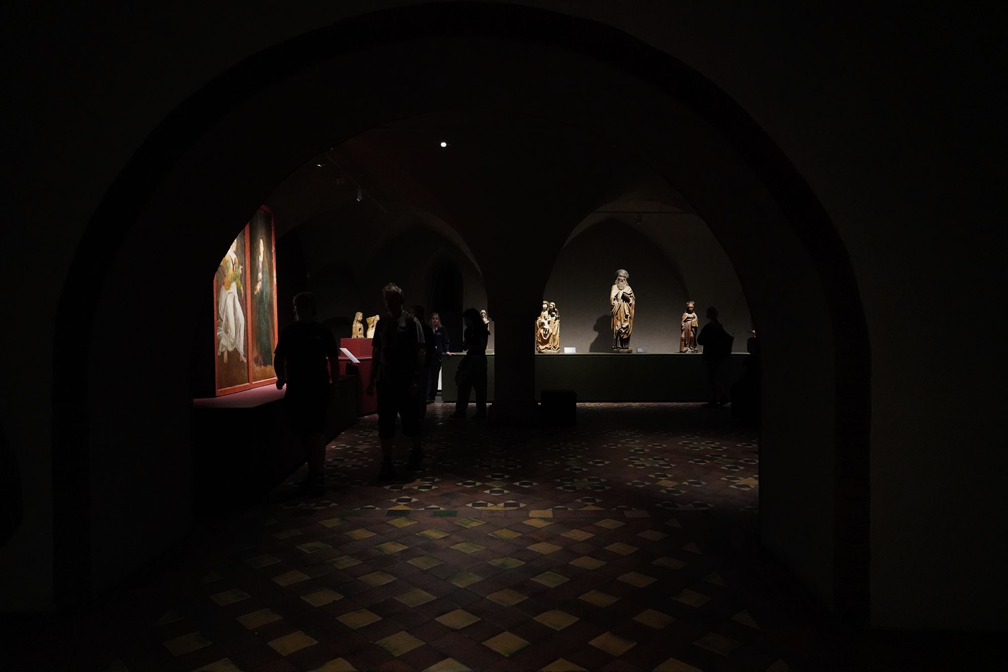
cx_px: 504
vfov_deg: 53.1
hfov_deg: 73.7
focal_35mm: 24
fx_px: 672
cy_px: 336
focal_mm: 24
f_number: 2.8
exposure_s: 1/80
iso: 6400
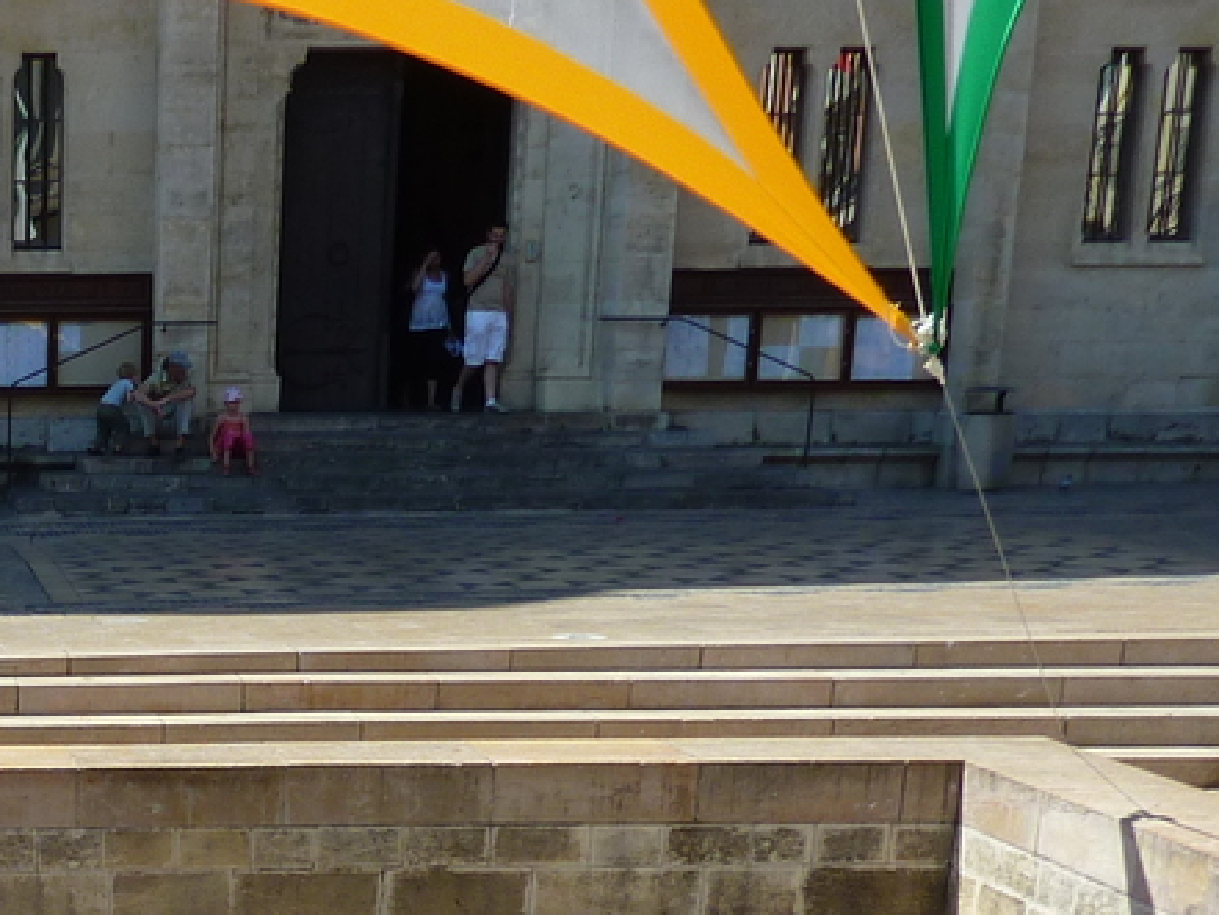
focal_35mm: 68
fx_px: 2395
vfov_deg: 20.0
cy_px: 1167
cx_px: -224
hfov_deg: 25.7
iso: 80
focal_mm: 4.1
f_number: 4.5
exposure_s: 1/400
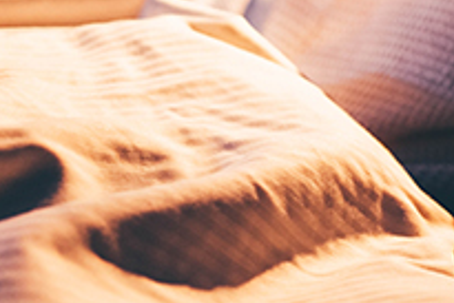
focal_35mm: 263
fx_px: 3319
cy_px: 33
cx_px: 516
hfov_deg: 7.8
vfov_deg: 5.2
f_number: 1.8
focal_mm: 45
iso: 640
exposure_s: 1/80
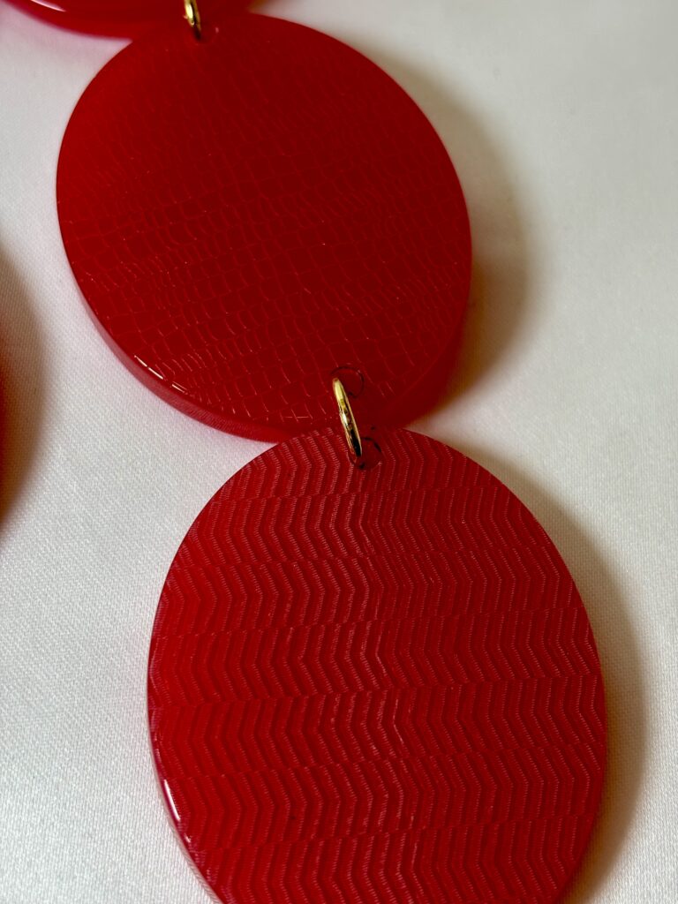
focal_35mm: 52
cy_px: 452
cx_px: 339
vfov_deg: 36.8
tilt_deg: -63.4
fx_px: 1358
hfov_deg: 28.0
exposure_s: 1/100
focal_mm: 5.96
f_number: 1.6
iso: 40
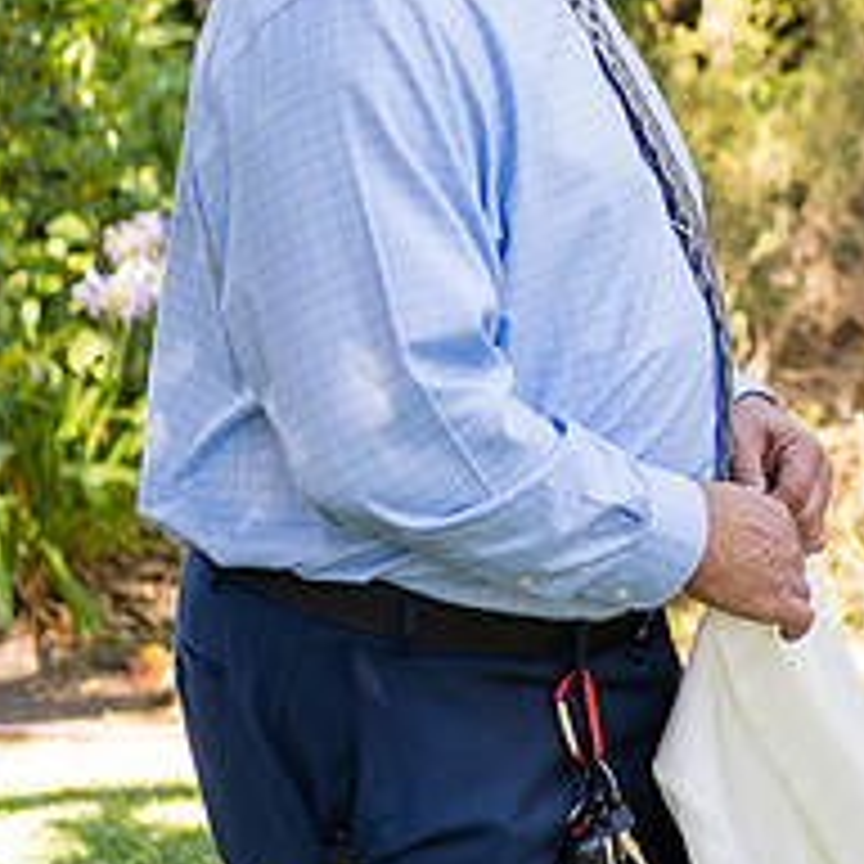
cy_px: 209
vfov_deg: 19.2
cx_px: 886
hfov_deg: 18.7
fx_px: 2541
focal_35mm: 90
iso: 160
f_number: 1.8
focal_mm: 35
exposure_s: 1/320
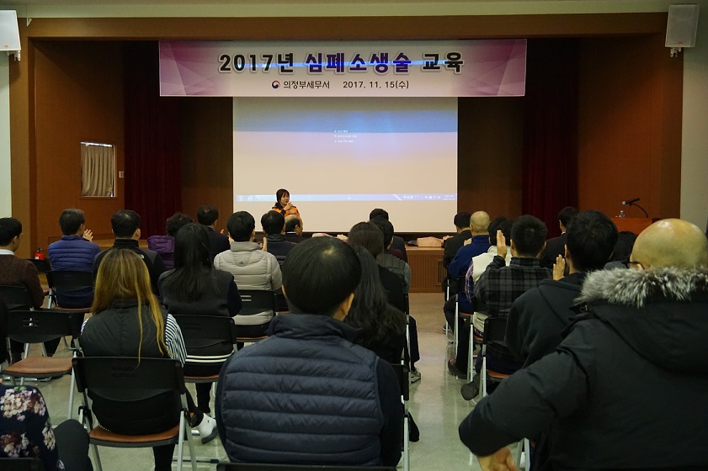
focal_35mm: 37
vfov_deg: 35.9
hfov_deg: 51.9
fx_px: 727
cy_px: 233
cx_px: 363
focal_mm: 24
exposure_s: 1/160
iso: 3200
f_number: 4.5
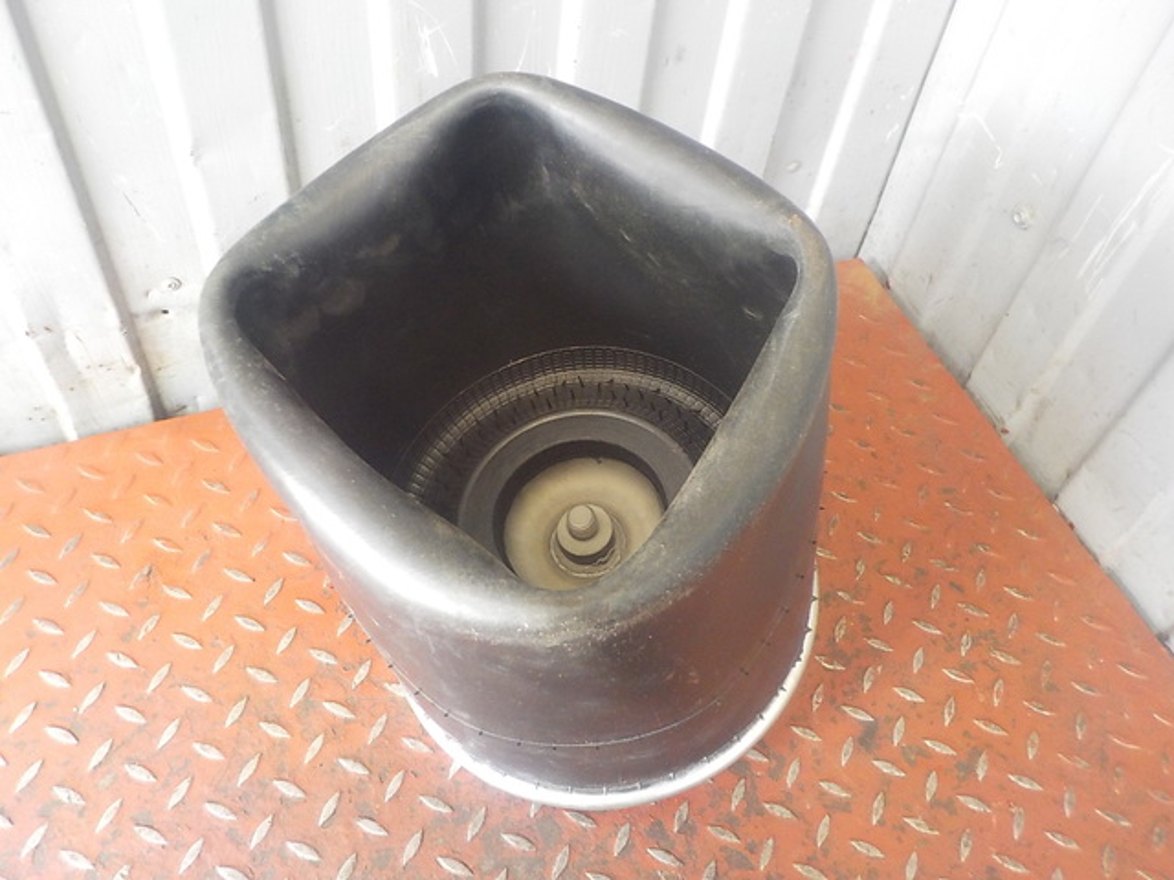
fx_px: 1017
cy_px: 440
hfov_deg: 60.0
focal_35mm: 30
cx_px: 587
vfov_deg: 46.8
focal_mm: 4.1
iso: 320
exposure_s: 1/30
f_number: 3.3
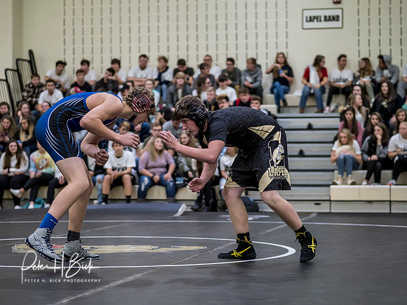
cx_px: 204
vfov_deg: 16.4
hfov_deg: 21.8
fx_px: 1058
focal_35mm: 90
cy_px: 152
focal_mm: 45
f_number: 1.4
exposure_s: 1/1000
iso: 1250
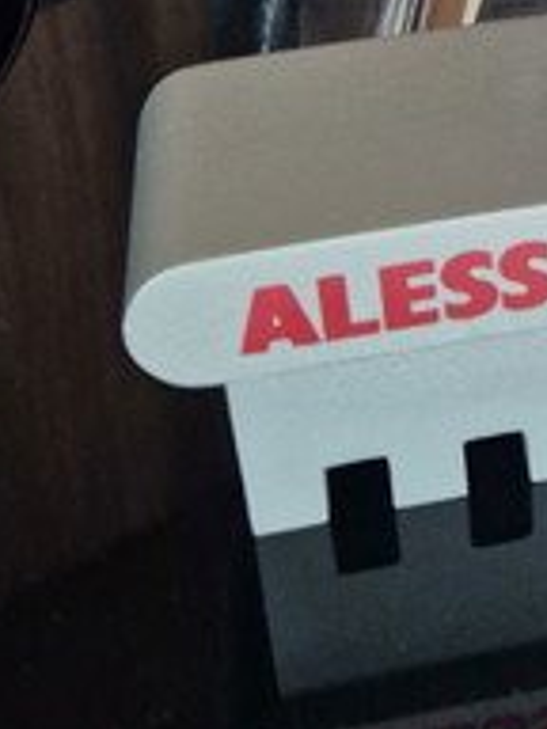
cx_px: 623
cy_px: -416
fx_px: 1728
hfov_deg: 17.3
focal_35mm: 82
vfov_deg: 20.0
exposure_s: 1/100
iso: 1000
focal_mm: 5.4
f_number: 1.8
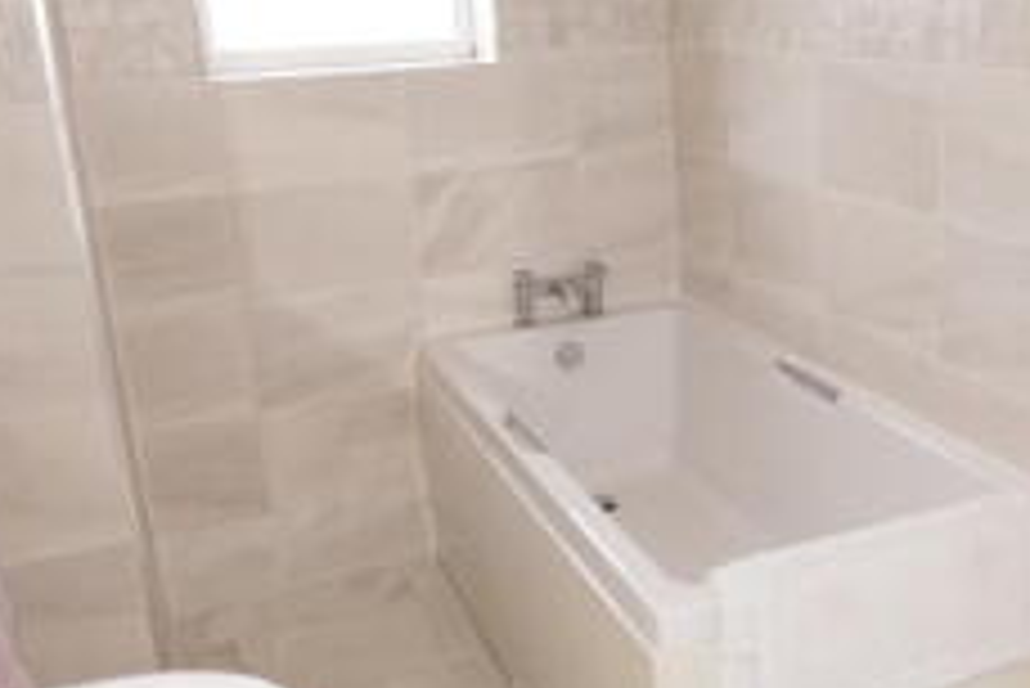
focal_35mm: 40
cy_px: 326
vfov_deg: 33.4
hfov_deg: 47.2
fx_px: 1145
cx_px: 726
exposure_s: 1/60
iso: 500
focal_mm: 14
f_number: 2.8
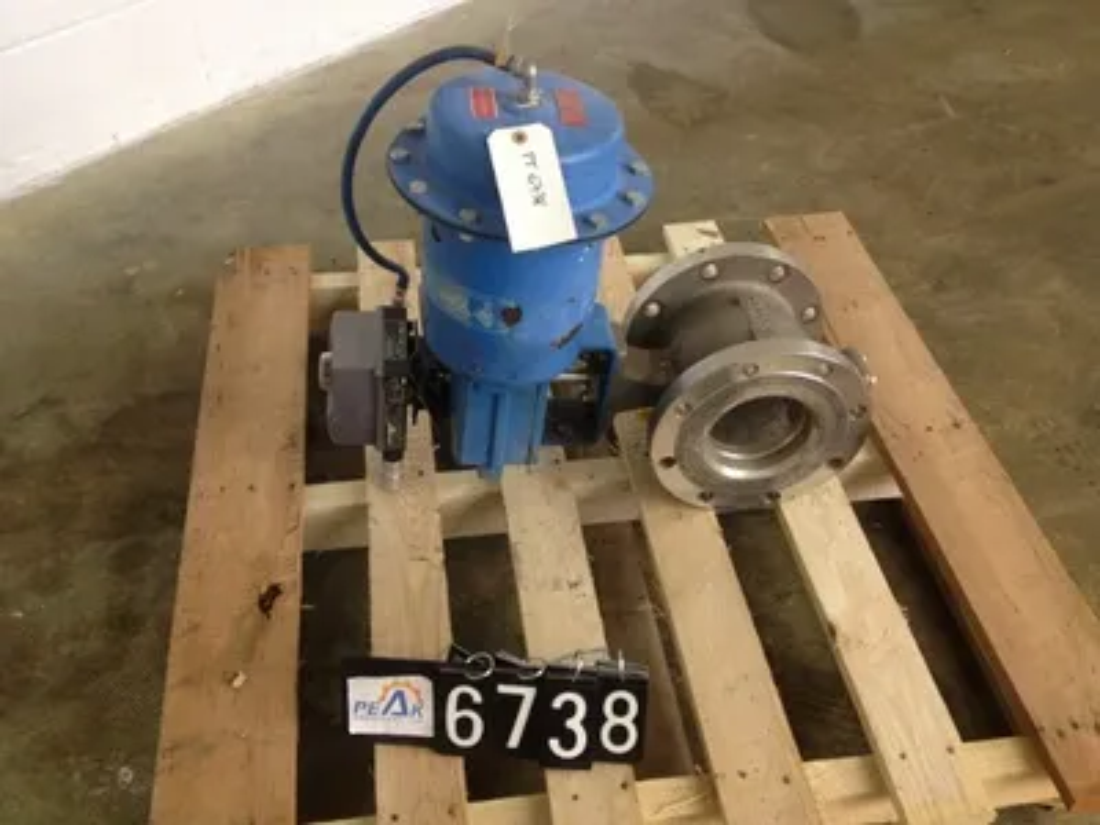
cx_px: 550
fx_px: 1112
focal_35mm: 35
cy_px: 412
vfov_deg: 40.7
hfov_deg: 52.6
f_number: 2.4
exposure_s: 1/20
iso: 200
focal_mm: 4.28
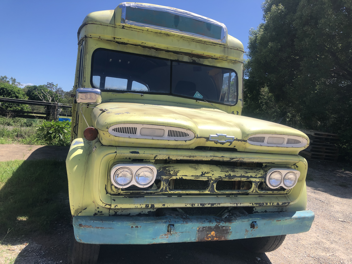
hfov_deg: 63.4
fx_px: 285
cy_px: 132
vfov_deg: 49.7
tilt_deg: -2.0
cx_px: 176
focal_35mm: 28
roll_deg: -2.5
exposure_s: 1/1656
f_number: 1.8
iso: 20
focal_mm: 4
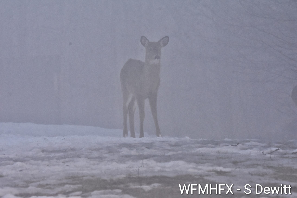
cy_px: 99
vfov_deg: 3.3
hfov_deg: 4.9
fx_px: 3465
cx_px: 148
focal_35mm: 420
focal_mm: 280
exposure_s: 1/500
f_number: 10
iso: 2000
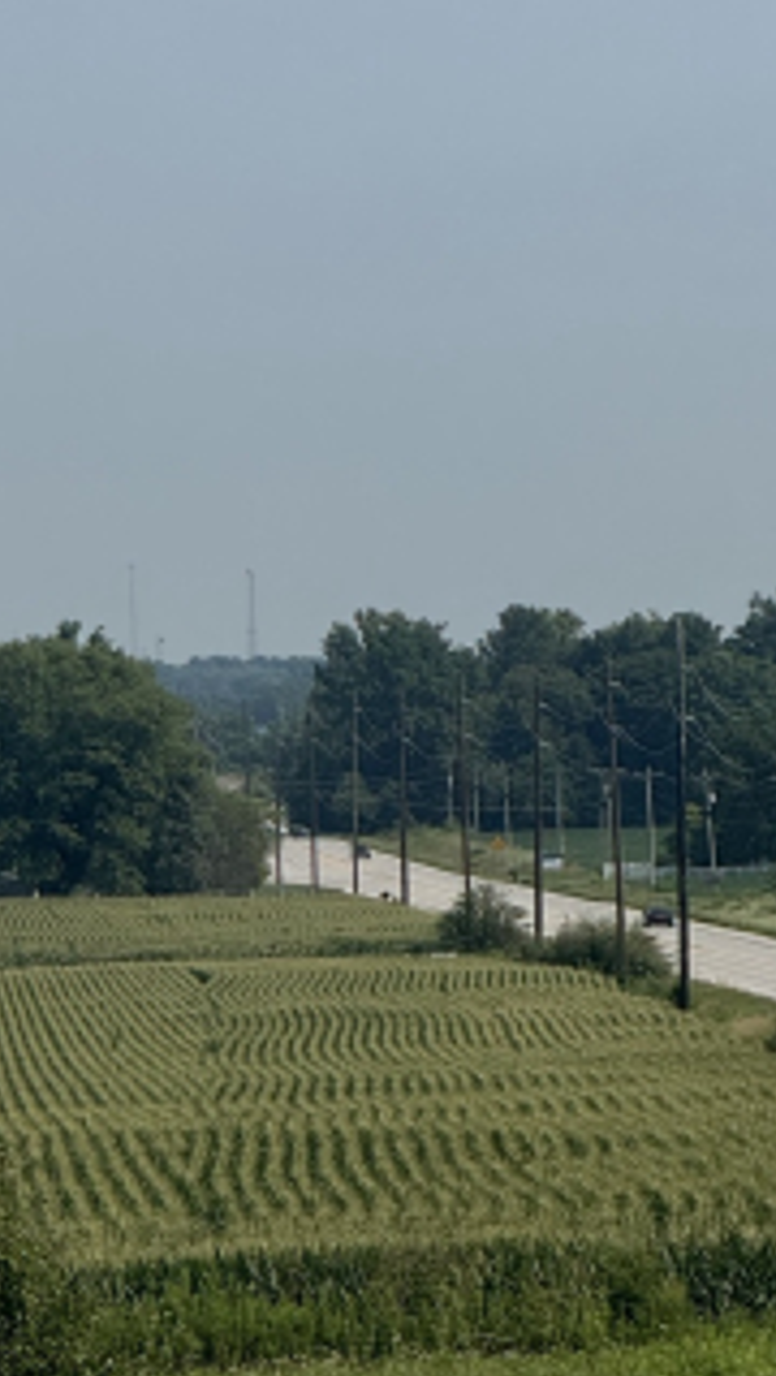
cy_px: -41
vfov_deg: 7.9
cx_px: -129
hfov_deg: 4.4
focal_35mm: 273
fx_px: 9963
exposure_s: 1/3690
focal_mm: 15.66
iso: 50
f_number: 2.8
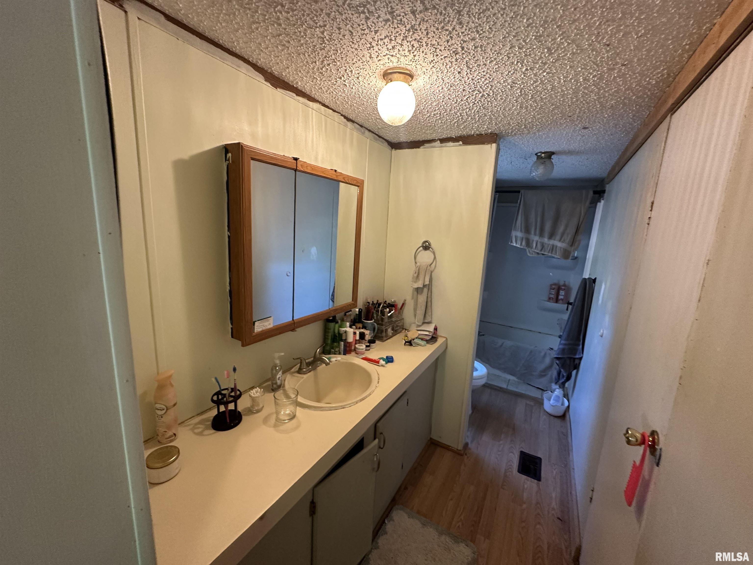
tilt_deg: -10.1
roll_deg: -3.3
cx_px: 376
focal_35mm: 14
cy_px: 282
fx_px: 305
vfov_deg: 85.7
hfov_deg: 102.1
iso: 320
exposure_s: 1/60
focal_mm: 2.22
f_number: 2.2
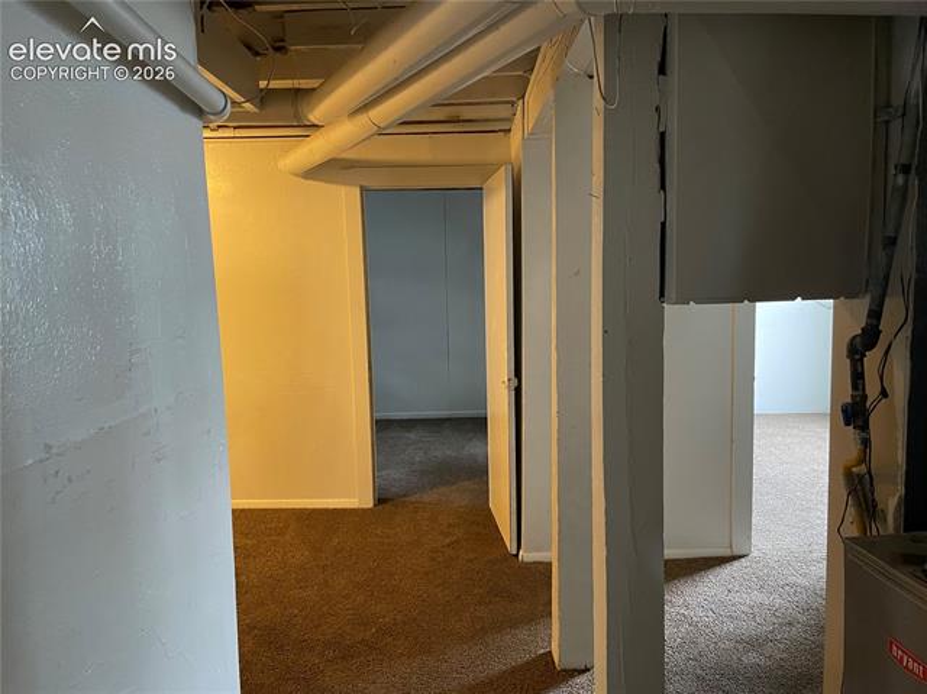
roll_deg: +1.6
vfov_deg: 53.0
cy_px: 347
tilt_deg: -5.2
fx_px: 696
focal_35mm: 26
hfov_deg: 67.3
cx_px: 464
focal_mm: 4.2
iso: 500
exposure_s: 1/30
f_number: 1.6
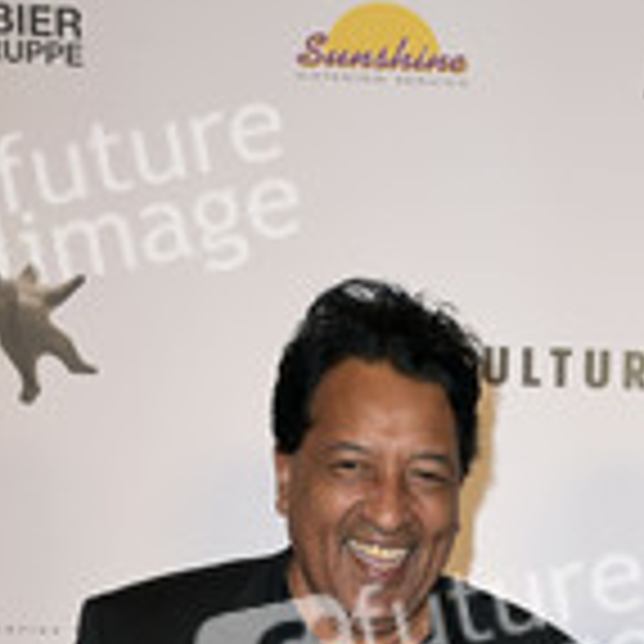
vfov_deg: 14.5
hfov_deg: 15.1
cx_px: 558
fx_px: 2399
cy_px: 887
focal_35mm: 114
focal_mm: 48
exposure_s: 1/160
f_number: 5.6
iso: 640
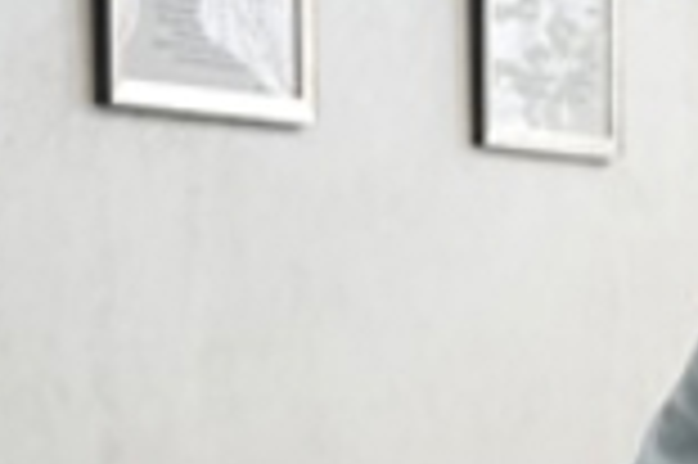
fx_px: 2952
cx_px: 1558
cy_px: 509
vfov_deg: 8.9
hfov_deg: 11.6
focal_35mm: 152
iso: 1000
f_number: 4
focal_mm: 21
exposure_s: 1/160
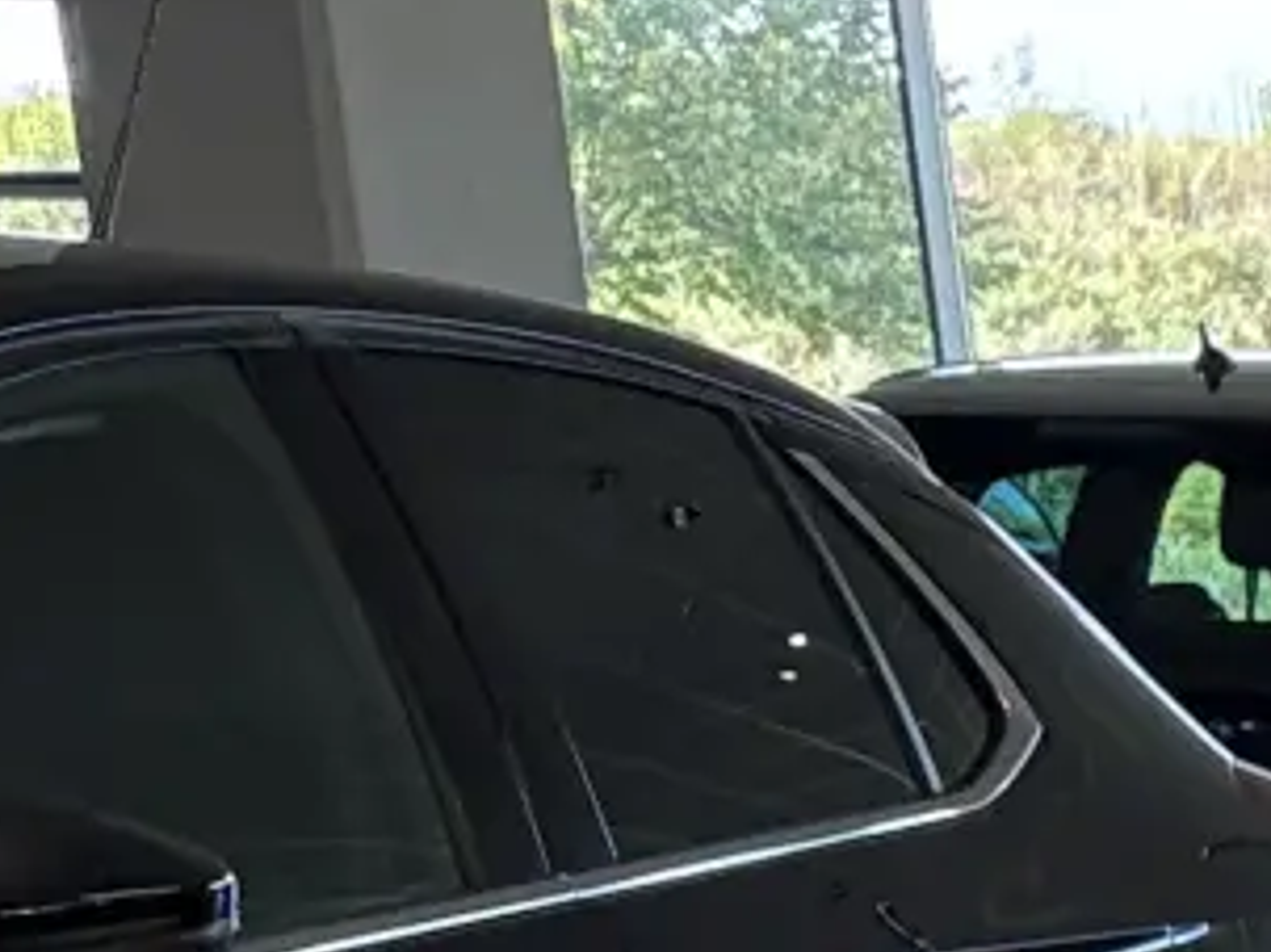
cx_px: 3939
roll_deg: -0.2
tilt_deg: -17.3
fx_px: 6056
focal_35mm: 165
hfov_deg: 9.3
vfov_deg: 8.2
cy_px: 2428
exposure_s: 1/148
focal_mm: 5.96
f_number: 1.6
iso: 100
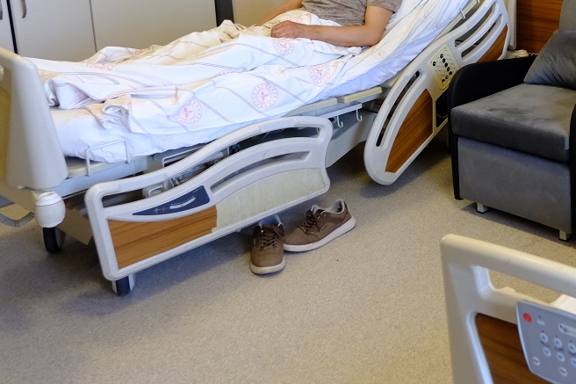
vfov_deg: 25.6
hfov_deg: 35.3
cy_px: 1
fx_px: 800
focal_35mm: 50
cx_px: 594
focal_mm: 16
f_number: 4
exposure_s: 1/125
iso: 2000
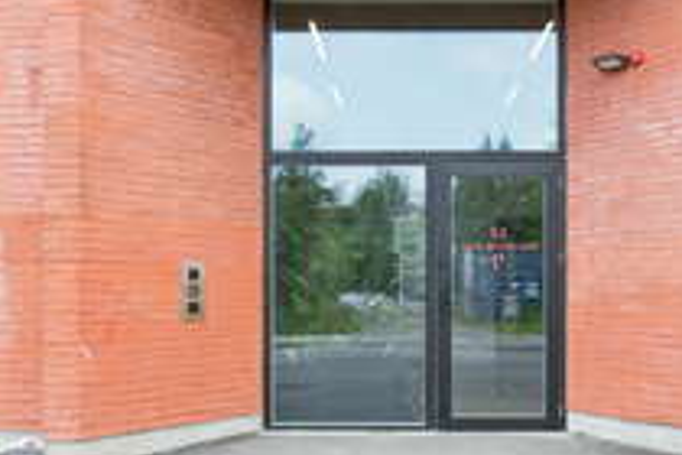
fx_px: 796
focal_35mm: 42
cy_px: 240
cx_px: 417
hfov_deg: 46.1
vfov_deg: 31.9
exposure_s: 1/125
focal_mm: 14
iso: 320
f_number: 8
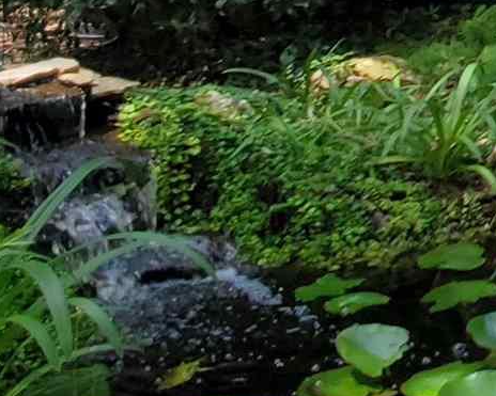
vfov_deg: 16.0
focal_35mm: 84
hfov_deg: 17.8
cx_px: 919
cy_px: -276
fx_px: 1233
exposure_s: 1/199
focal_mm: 1.8
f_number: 2.2
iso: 50
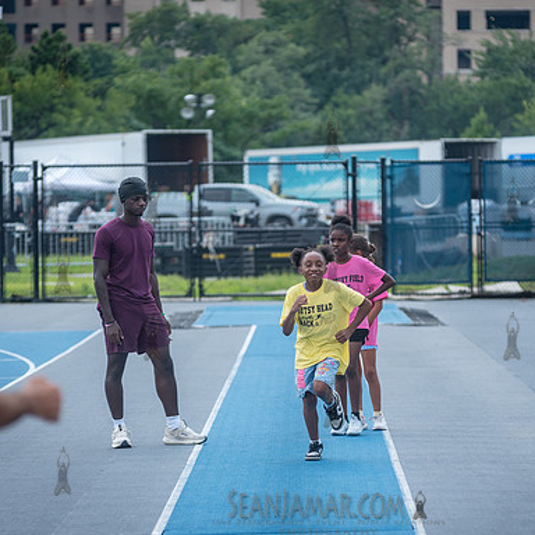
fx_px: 4494
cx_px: 332
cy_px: 268
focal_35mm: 257
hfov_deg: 6.8
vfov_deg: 6.8
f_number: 5
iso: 160
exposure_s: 1/800
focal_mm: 200
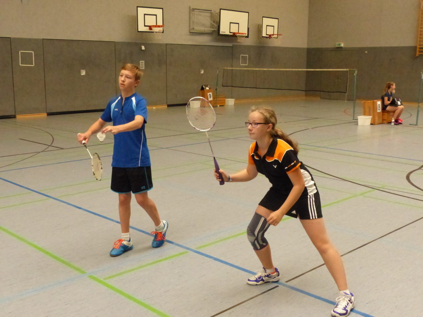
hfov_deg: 45.8
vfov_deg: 35.1
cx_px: 212
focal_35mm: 41
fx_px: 501
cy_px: 158
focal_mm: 7.4
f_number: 4
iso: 1600
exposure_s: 1/250
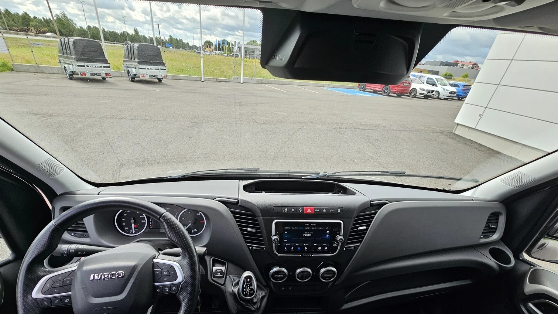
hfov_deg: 102.9
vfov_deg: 68.3
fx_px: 222
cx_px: 264
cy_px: 213
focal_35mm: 15
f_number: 2.2
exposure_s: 1/289
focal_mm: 2.2
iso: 50
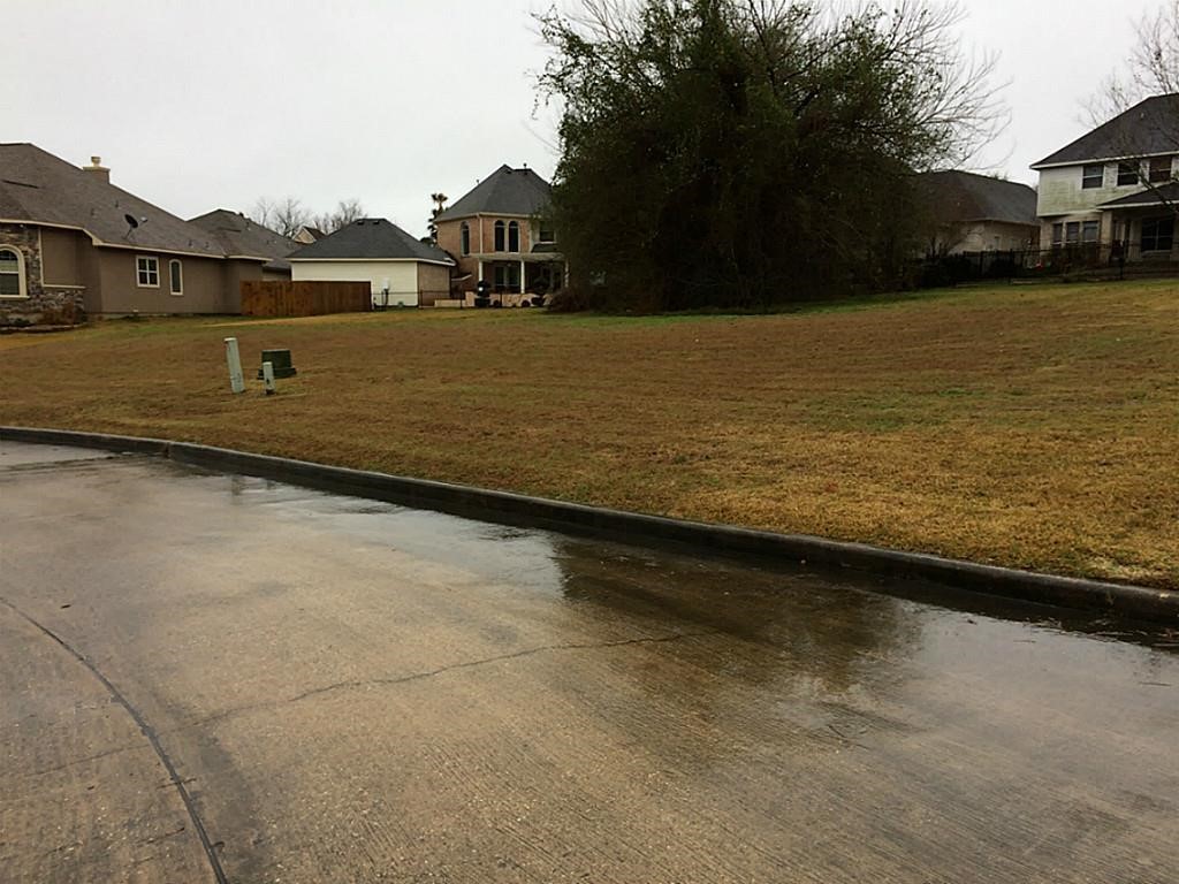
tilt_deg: -10.1
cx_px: 590
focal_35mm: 29
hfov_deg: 61.7
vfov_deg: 48.2
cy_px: 442
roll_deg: -0.4
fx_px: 988
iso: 32
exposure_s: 1/214
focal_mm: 4.15
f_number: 2.2
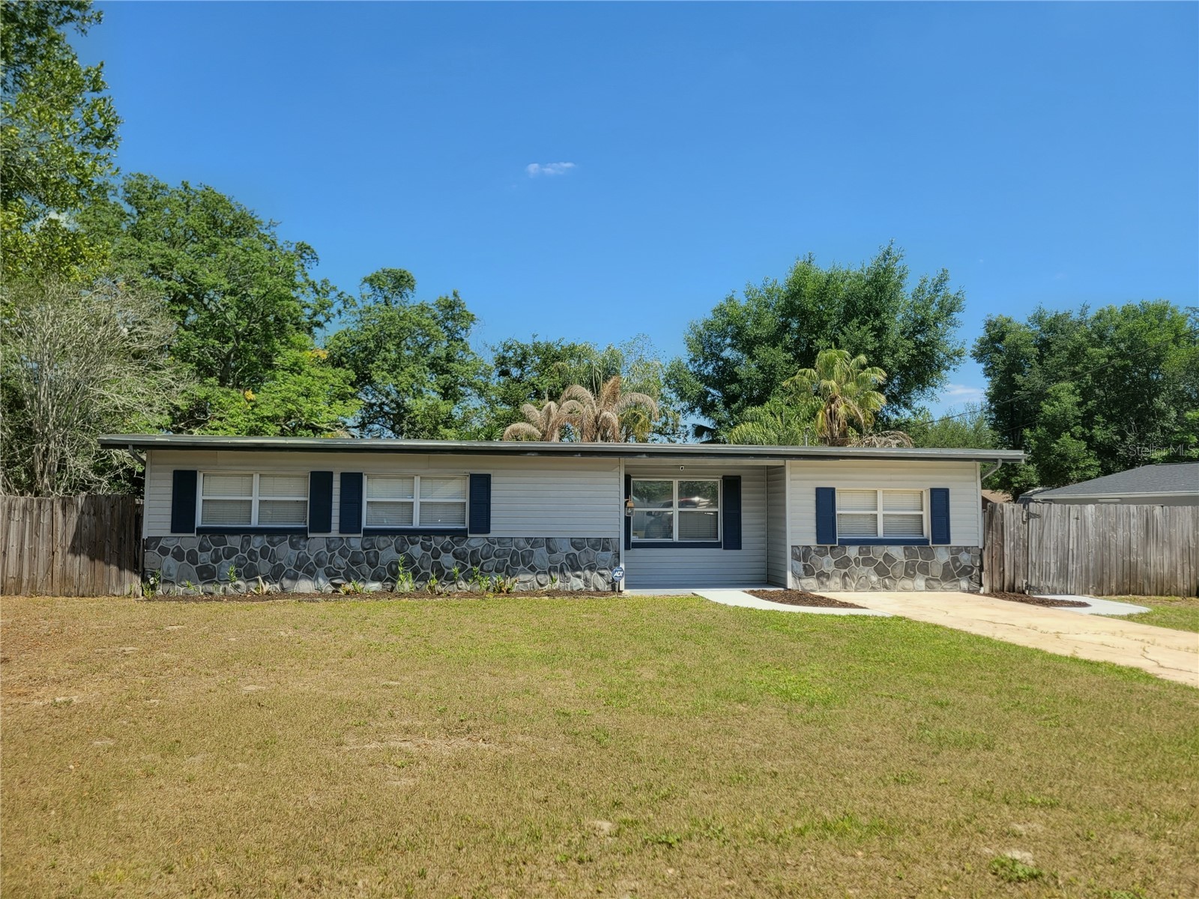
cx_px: 600
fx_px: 901
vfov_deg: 53.1
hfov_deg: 67.3
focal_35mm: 26
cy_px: 450
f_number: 1.8
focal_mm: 5.4
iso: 40
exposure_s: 1/1606
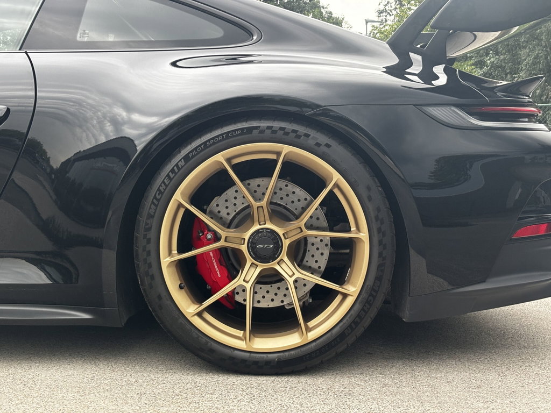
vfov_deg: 28.0
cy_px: 206
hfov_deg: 36.8
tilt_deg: -2.1
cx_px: 276
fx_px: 828
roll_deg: -0.8
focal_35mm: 52
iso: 100
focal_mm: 5.96
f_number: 1.6
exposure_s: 1/60
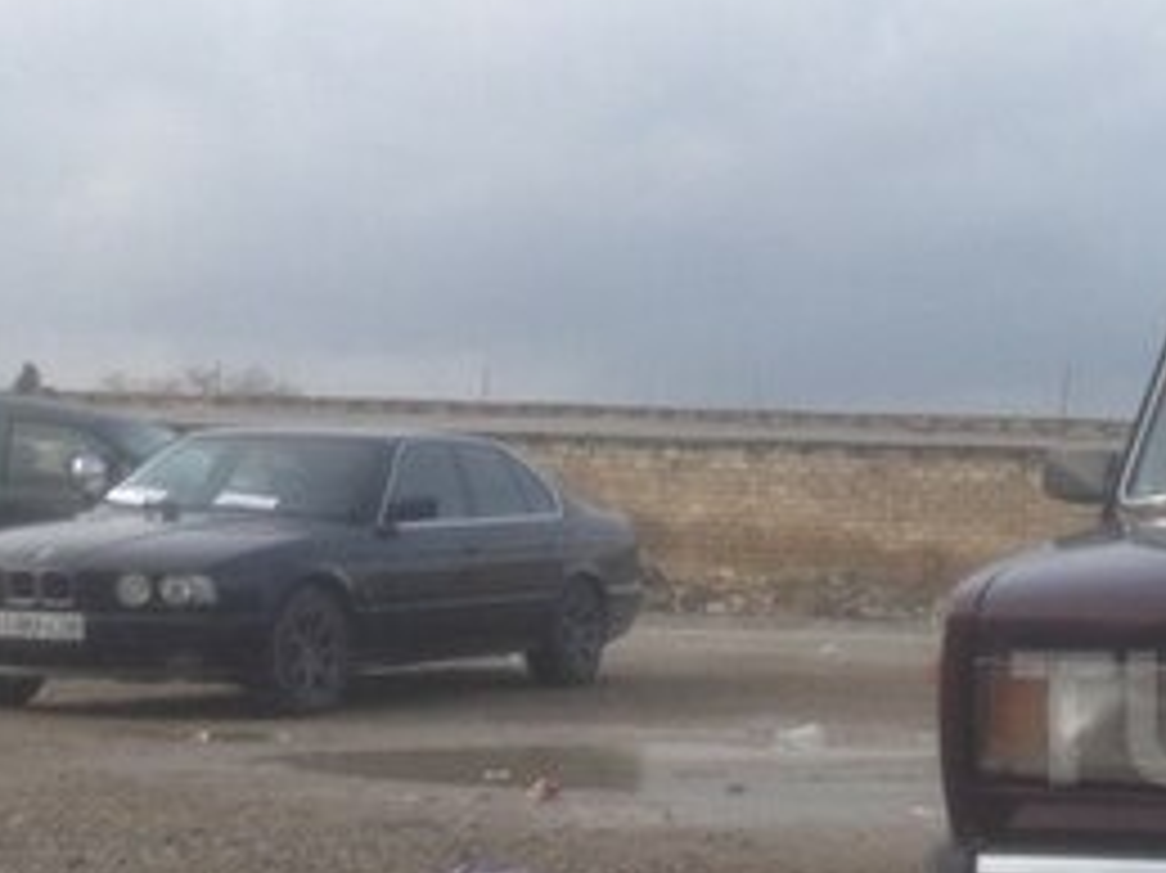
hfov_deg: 21.3
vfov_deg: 17.4
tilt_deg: -2.2
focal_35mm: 84
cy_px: 718
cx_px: 1472
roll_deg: -3.1
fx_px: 2828
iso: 50
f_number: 2.4
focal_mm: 4.12
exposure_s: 1/686
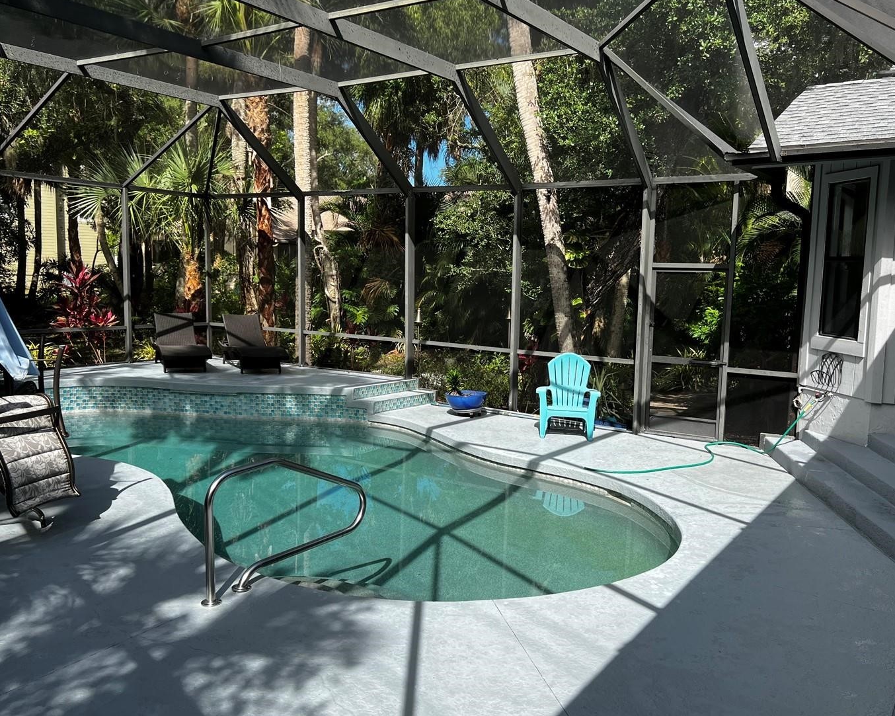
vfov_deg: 48.5
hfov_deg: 58.7
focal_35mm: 30
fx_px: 795
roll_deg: -1.2
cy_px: 362
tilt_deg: -7.5
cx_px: 486
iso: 50
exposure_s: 1/1934
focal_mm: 5.7
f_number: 1.5
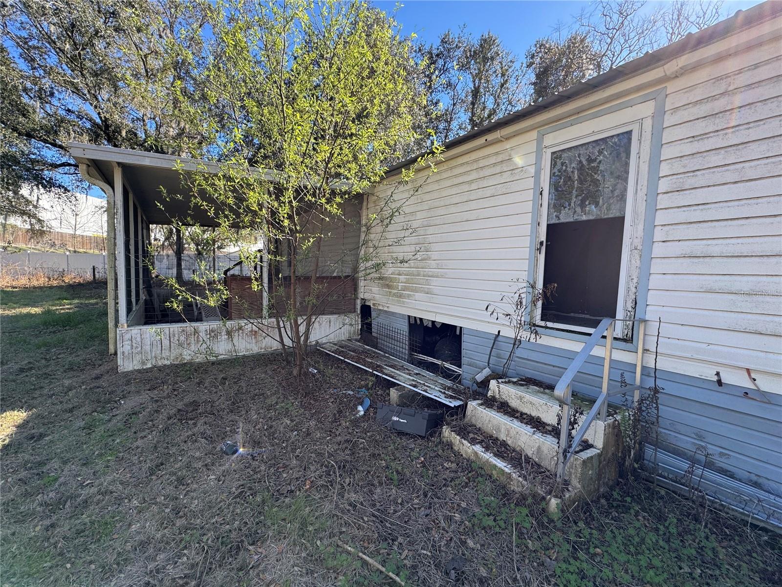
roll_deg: -1.9
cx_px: 391
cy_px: 294
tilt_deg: -3.4
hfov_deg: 102.1
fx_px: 316
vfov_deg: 85.7
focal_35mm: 14
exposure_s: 1/354
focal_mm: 2.22
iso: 40
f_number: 2.2
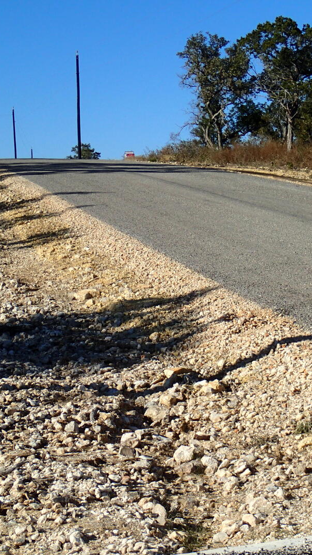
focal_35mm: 89
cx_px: 265
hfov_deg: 13.5
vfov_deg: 23.9
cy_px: 278
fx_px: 1308
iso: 100
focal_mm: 11.01
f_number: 5
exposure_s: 1/800
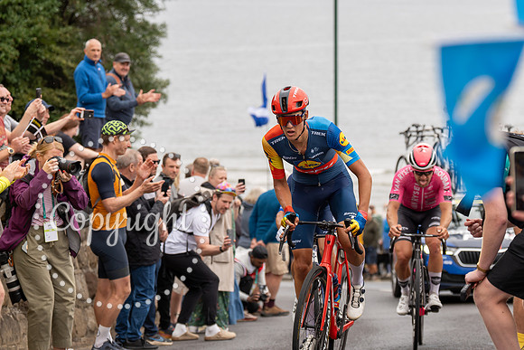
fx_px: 1786
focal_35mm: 123
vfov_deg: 11.2
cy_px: 131
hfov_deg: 16.7
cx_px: 328
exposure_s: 1/1000
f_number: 3.5
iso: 320
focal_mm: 95
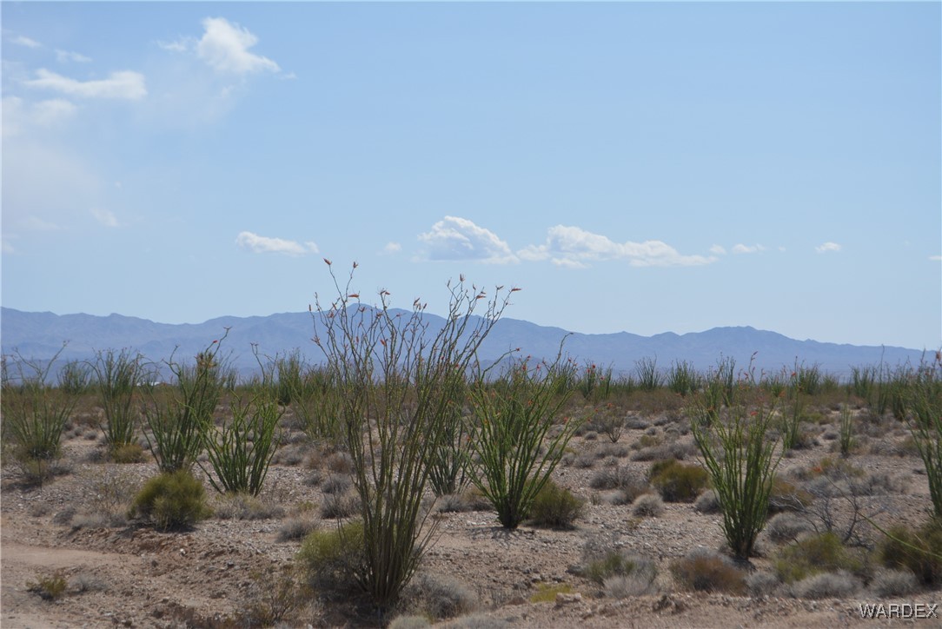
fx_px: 2160
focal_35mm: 82
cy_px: 314
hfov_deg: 24.6
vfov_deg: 16.6
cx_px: 471
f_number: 8
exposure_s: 1/2000
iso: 400
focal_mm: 55
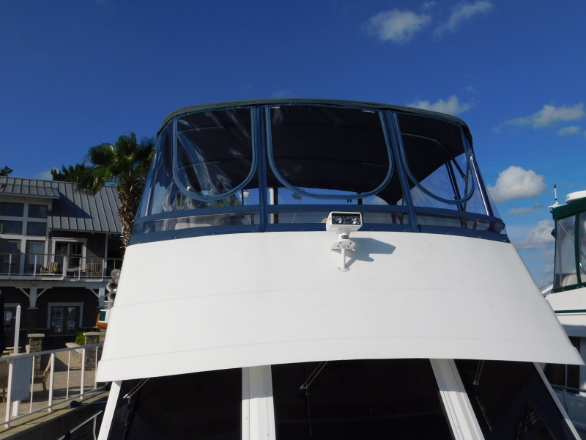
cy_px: 220
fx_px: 508
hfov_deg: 60.0
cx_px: 293
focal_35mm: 30
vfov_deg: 46.8
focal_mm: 5.3
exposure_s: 1/1000
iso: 125
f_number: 6.4
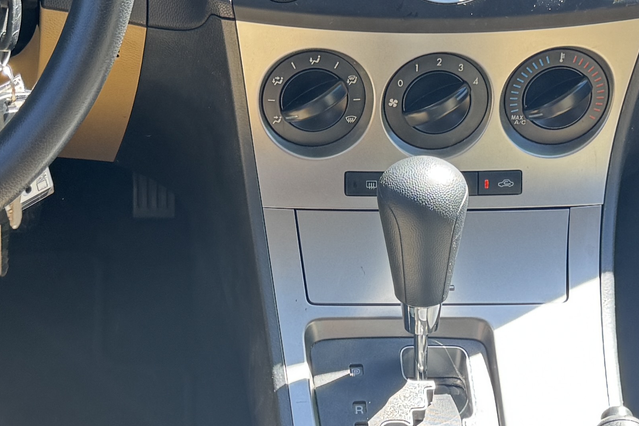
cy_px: 216
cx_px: 229
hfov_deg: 22.8
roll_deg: +0.5
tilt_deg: -34.6
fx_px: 1580
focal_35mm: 89
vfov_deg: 15.4
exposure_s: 1/121
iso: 100
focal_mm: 6.76
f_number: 1.78
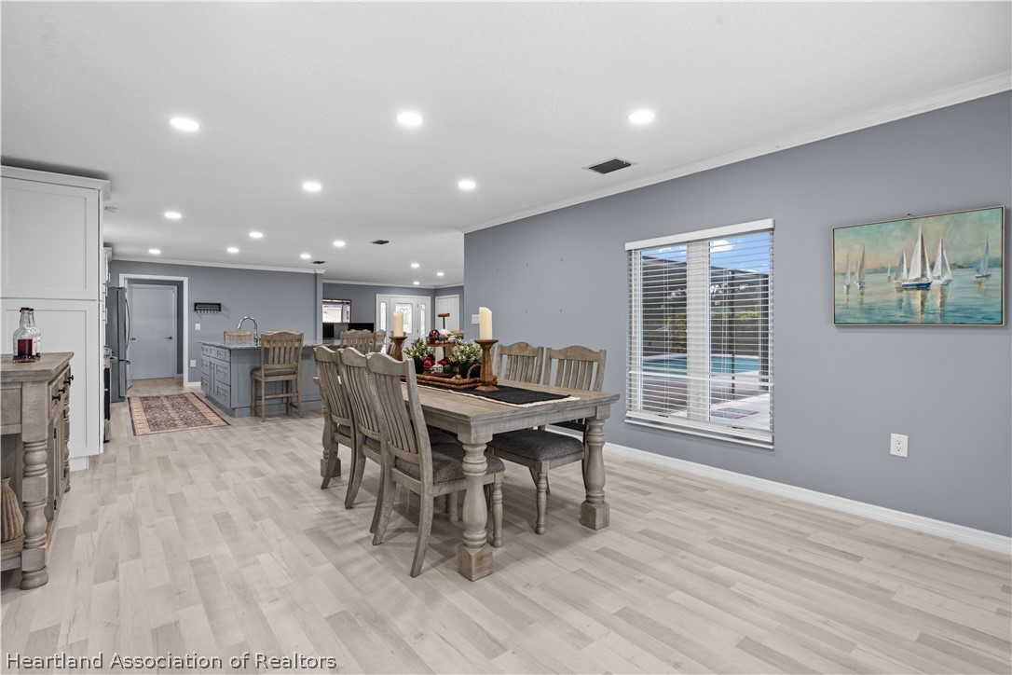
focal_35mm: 17
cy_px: 338
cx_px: 506
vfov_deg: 70.4
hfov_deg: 93.3
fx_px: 478
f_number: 9
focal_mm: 17
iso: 250
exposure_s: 1/2
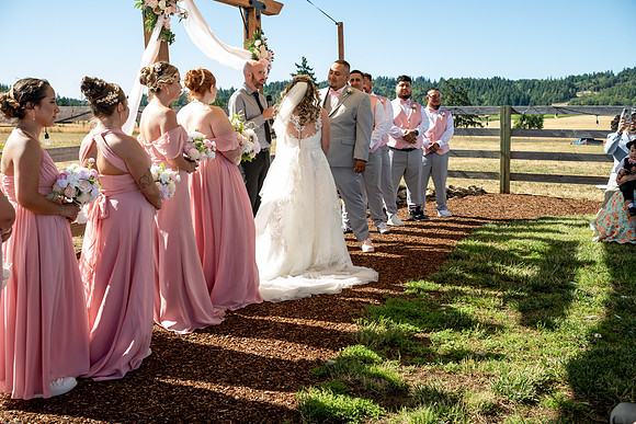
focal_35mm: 35
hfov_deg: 54.4
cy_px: 212
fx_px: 618
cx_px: 318
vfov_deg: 37.9
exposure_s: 1/400
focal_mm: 35
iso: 250
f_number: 5
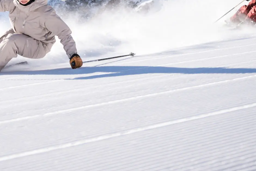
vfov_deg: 16.6
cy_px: -1
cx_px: 98
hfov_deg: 25.2
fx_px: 571
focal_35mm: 80
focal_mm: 29.5
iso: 160
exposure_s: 1/6400
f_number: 2.8
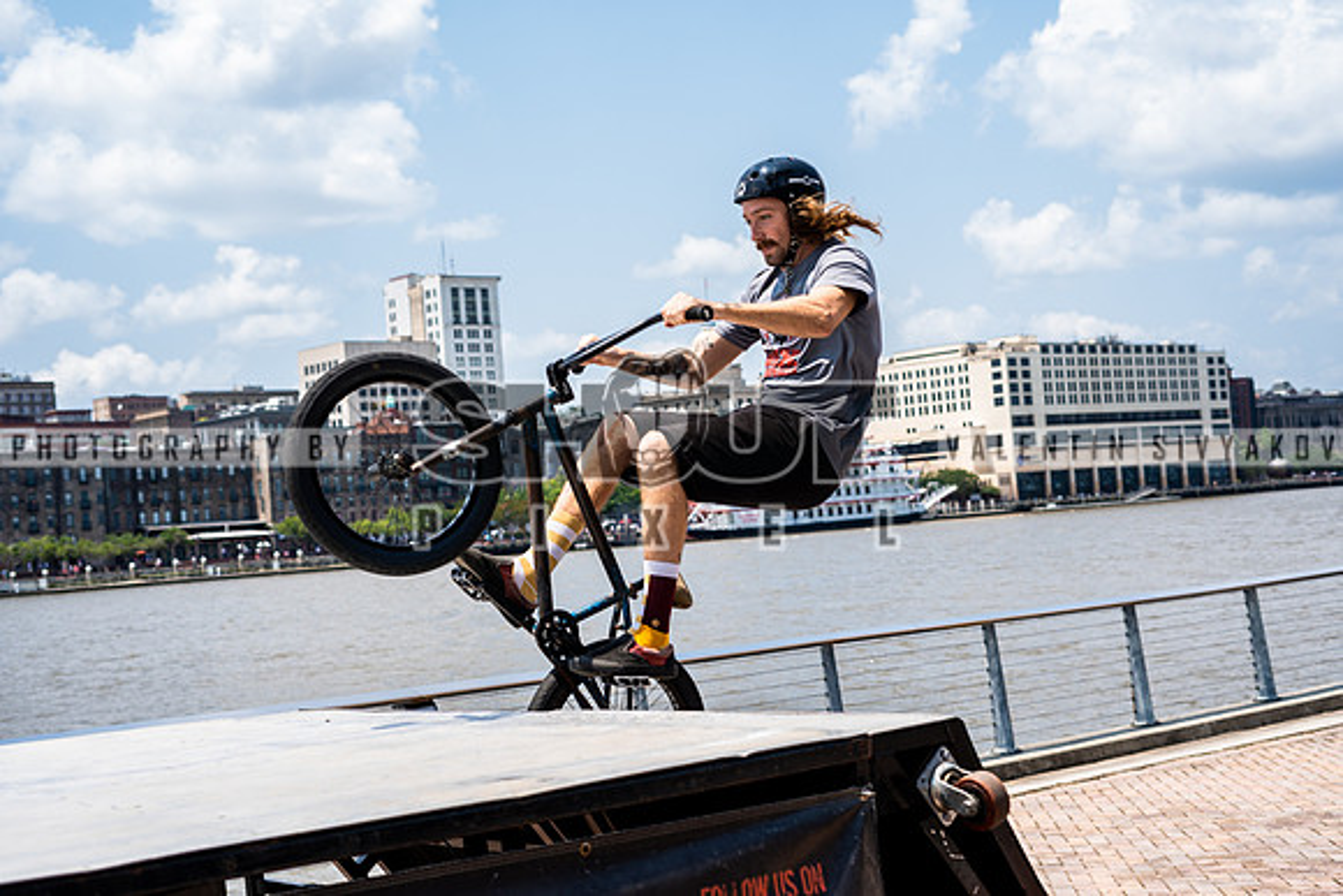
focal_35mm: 50
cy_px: 448
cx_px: 672
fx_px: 1866
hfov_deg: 39.6
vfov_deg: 27.0
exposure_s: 1/500
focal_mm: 50
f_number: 4.5
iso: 64
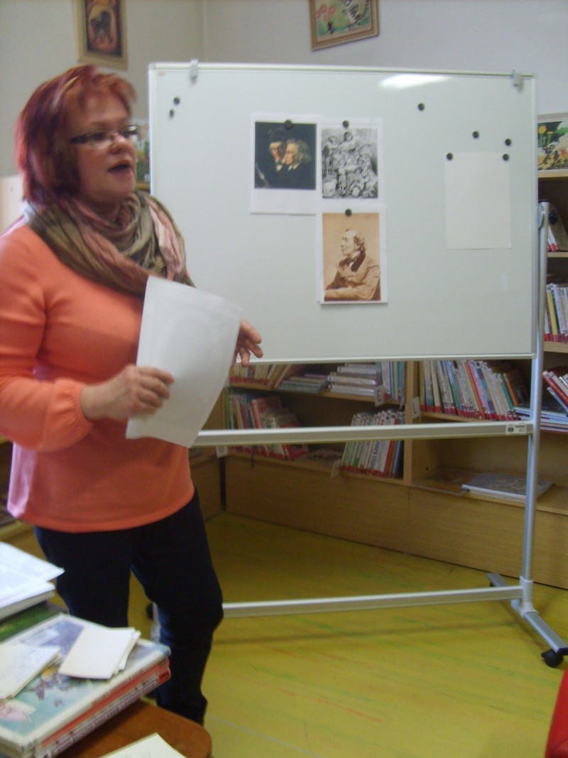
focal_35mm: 35
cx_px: 284
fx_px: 766
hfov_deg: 40.7
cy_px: 379
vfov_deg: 52.6
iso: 140
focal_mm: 5.8
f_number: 2.8
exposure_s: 1/10
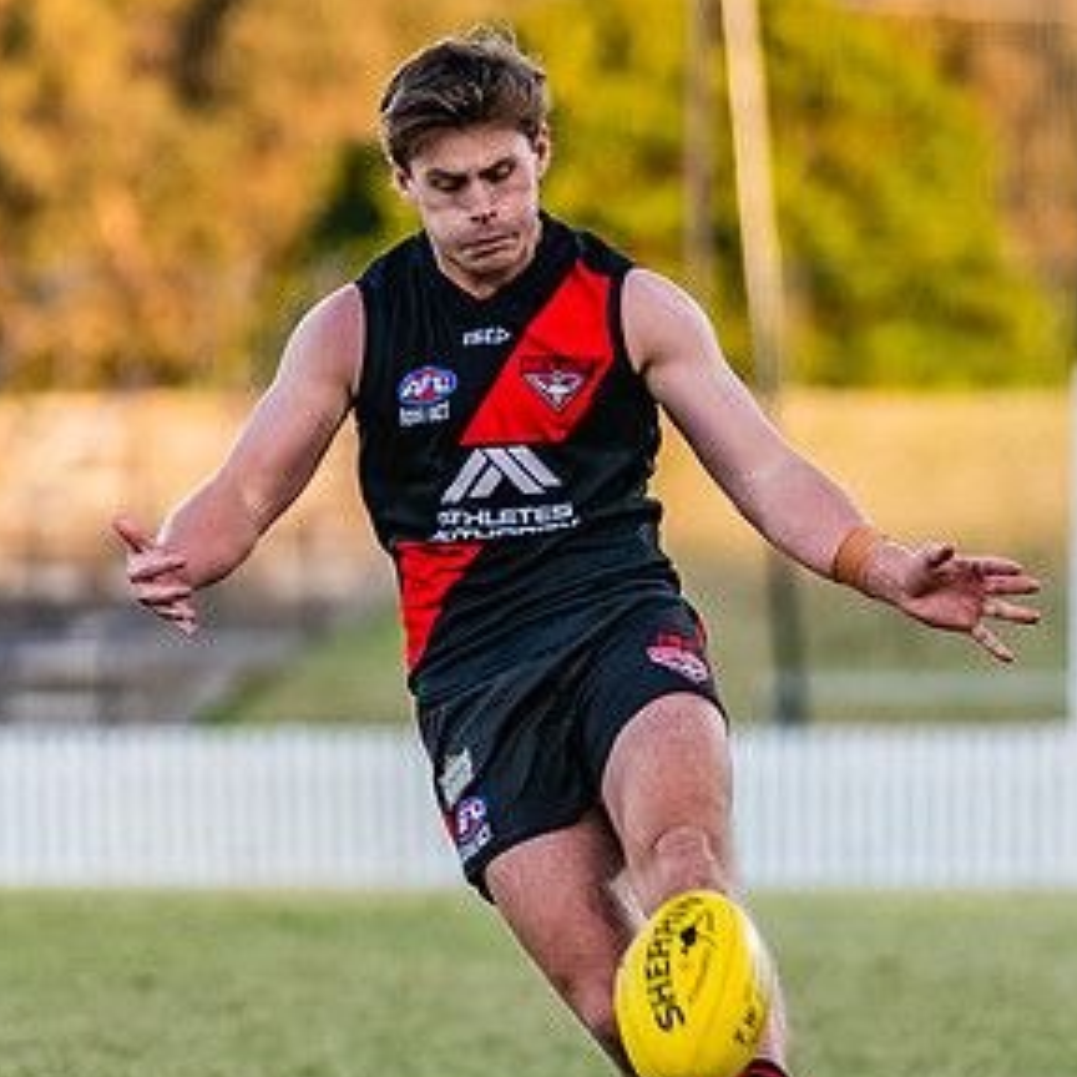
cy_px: 526
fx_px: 22458
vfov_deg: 2.7
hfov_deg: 2.7
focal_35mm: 638
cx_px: 580
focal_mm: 240
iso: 1400
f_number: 4
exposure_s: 1/1600
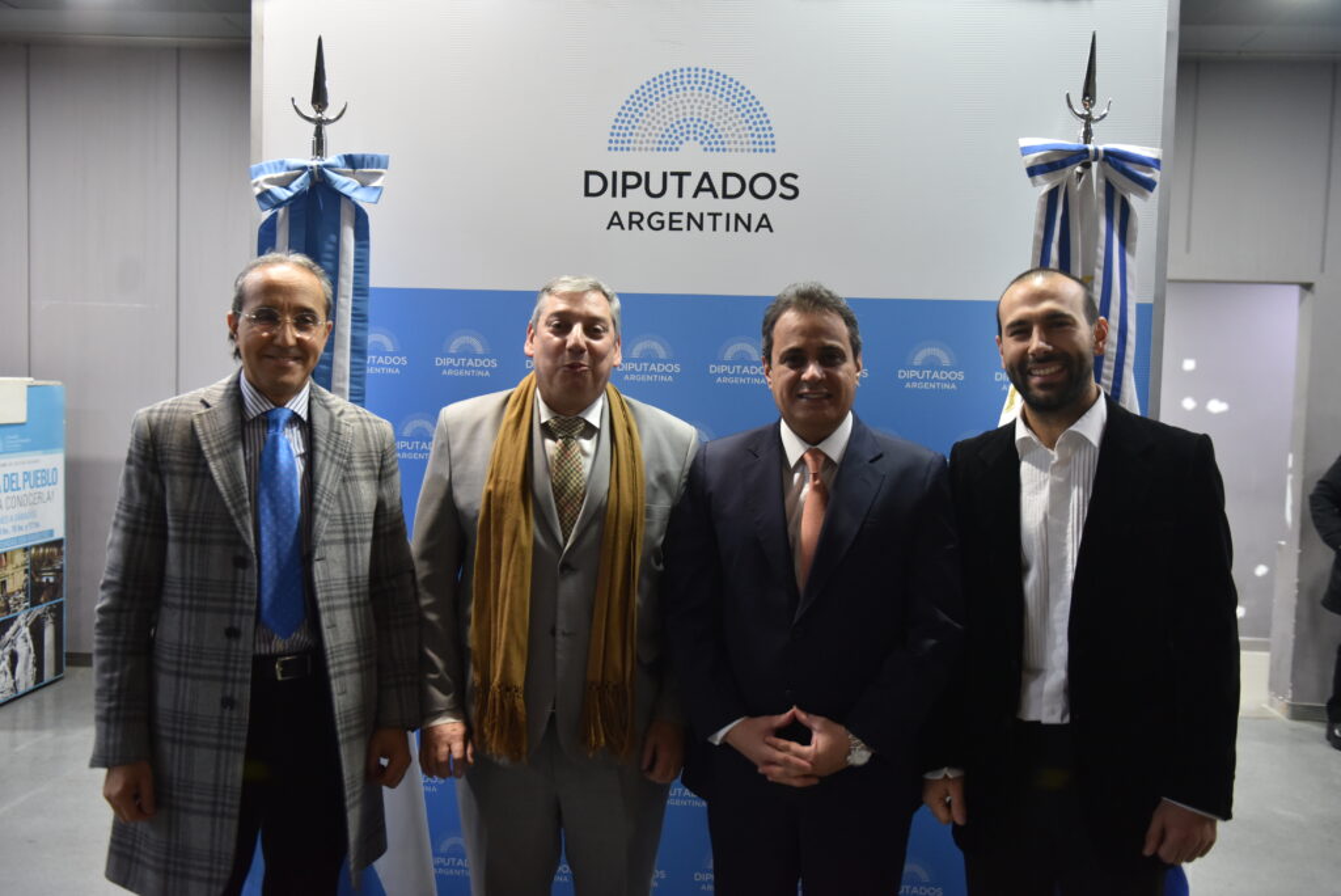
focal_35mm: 34
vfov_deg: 38.9
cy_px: 448
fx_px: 1267
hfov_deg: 55.8
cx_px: 670
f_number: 2.8
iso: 1600
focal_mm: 34
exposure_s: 1/80
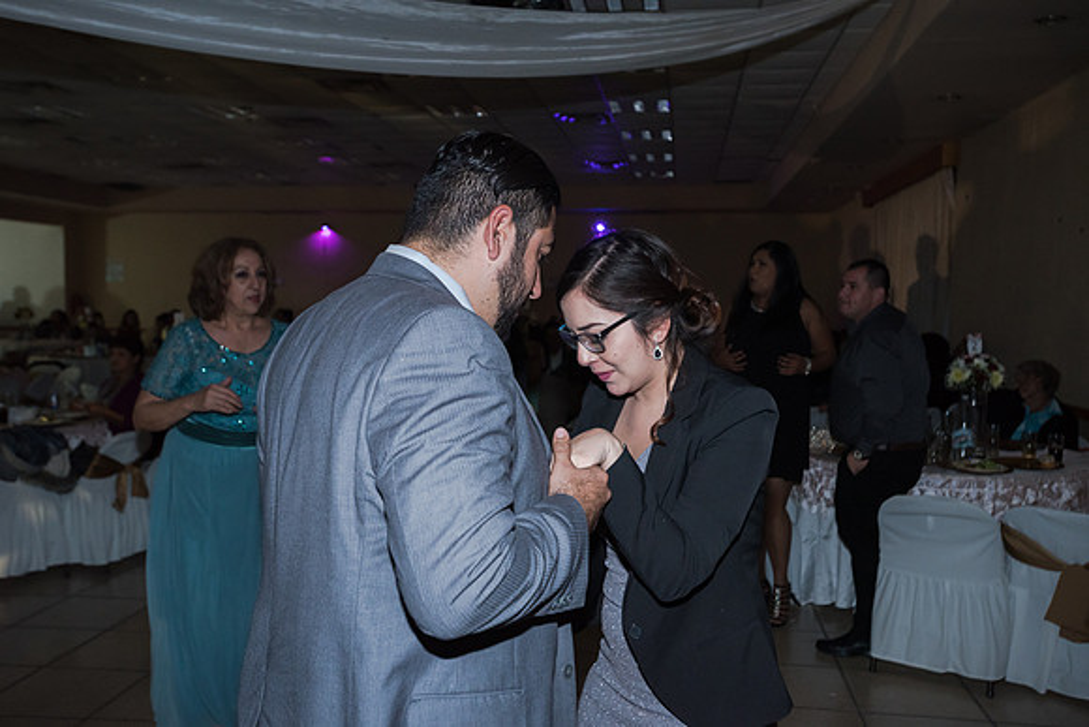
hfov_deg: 54.4
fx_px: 1059
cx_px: 544
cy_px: 364
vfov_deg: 37.9
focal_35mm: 35
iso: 1600
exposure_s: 1/125
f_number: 3.5
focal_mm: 35
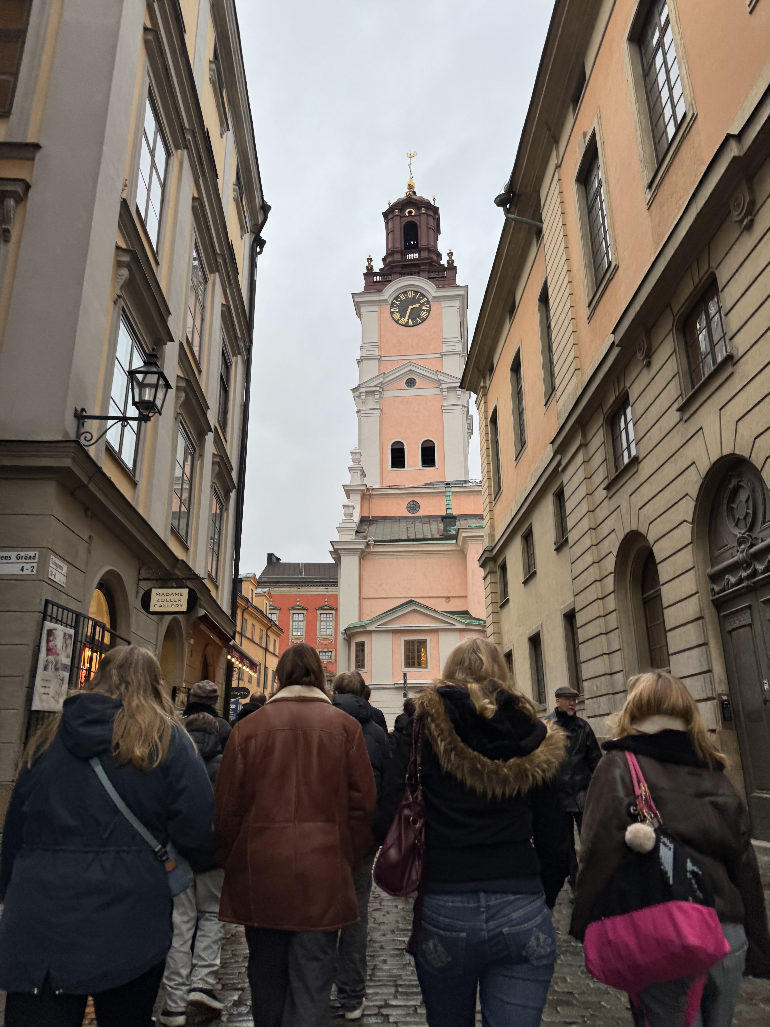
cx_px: 385
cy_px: 514
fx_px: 712
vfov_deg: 71.6
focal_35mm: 24
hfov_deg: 56.8
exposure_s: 1/121
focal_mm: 6.76
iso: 64
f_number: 1.78
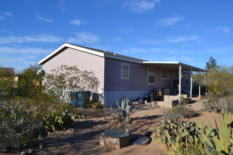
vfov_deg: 47.9
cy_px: 78
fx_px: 175
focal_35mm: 27
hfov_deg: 67.4
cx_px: 116
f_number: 8
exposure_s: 1/250
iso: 100
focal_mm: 18
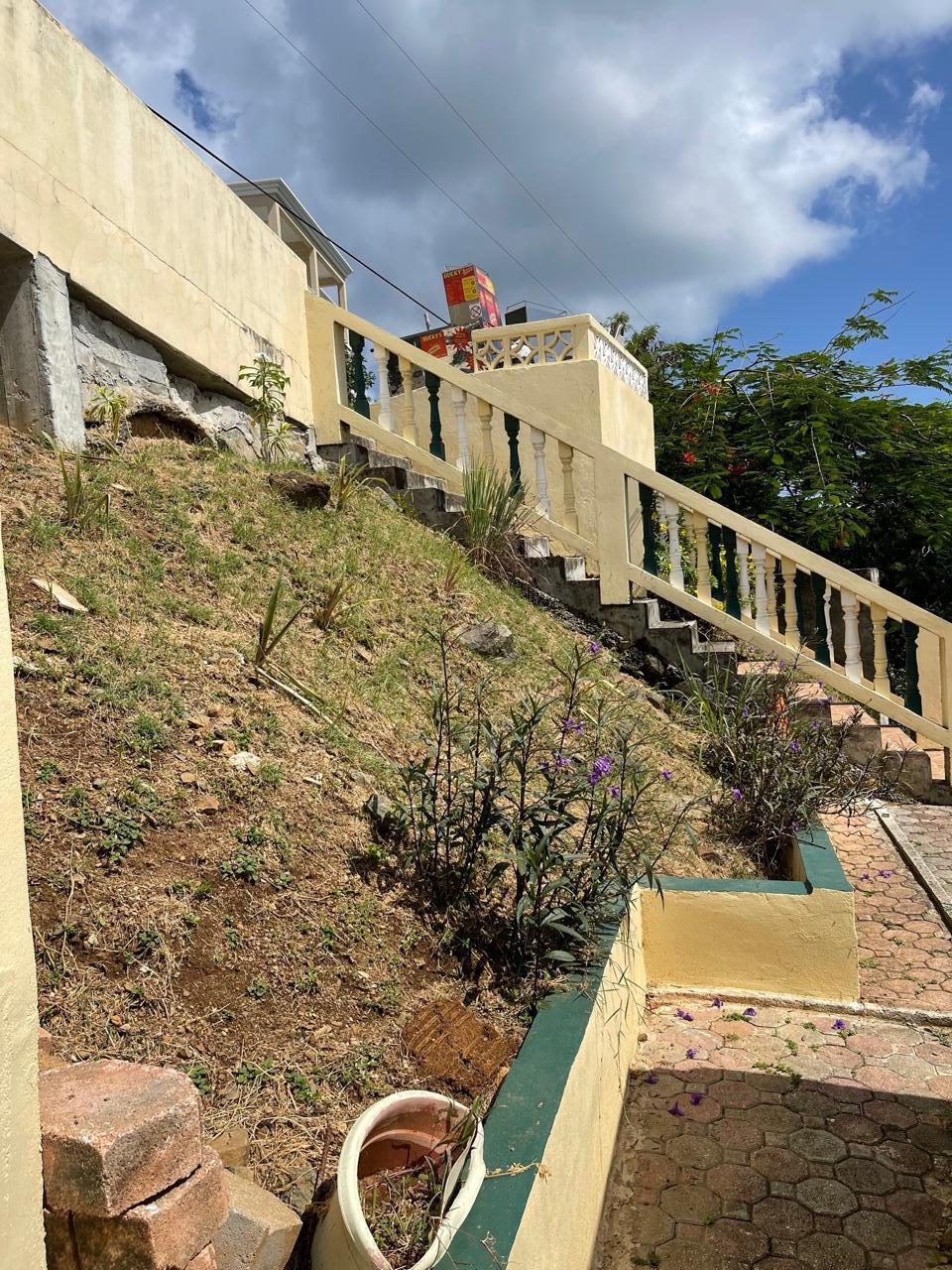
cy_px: 635
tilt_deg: -3.6
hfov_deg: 53.1
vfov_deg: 67.3
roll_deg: +4.3
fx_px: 953
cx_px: 476
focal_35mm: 26
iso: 32
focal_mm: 5.1
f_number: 1.6
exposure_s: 1/5376
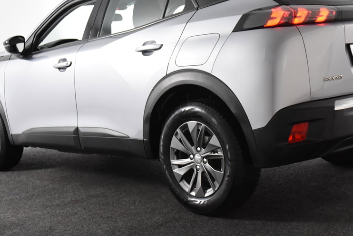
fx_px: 569
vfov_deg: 23.3
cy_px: 93
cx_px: 193
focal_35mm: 58
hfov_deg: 34.5
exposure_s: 1/60
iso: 1600
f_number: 4
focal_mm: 28
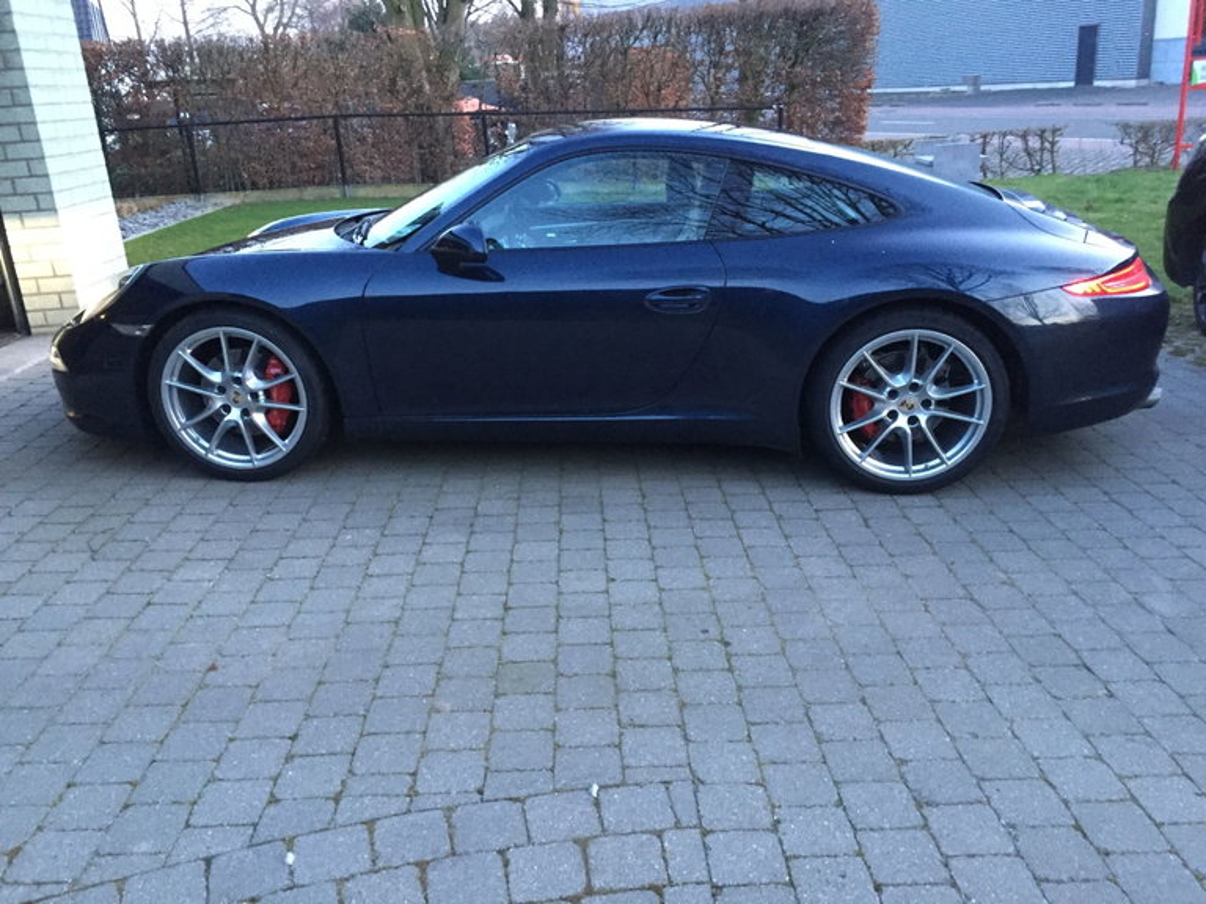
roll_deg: +3.4
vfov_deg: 48.2
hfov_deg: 61.7
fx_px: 1010
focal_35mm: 29
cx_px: 603
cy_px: 452
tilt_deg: -20.2
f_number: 2.2
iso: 320
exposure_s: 1/17
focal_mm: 4.15
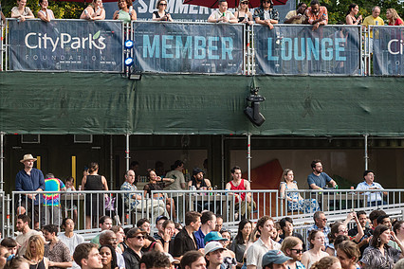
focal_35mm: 109
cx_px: 185
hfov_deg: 18.8
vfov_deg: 12.6
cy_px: 146
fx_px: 1223
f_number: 4
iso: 1000
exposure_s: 1/400
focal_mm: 80
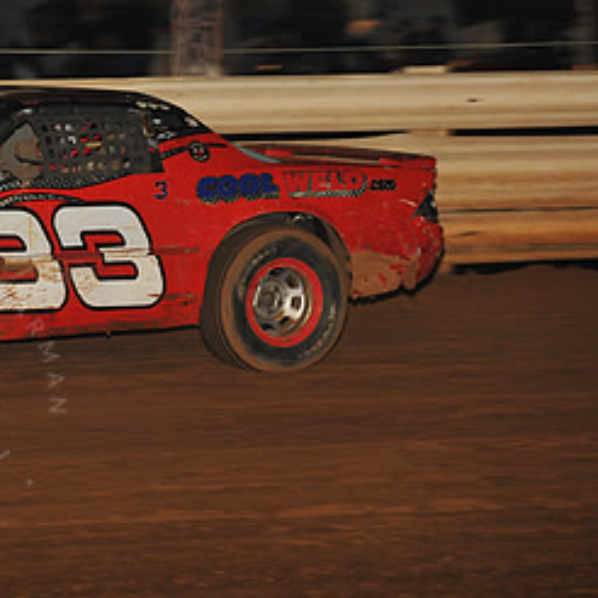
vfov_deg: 5.1
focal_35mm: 341
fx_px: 6665
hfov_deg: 5.1
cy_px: 177
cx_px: -83
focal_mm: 170
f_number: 6.3
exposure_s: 1/320
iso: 1000
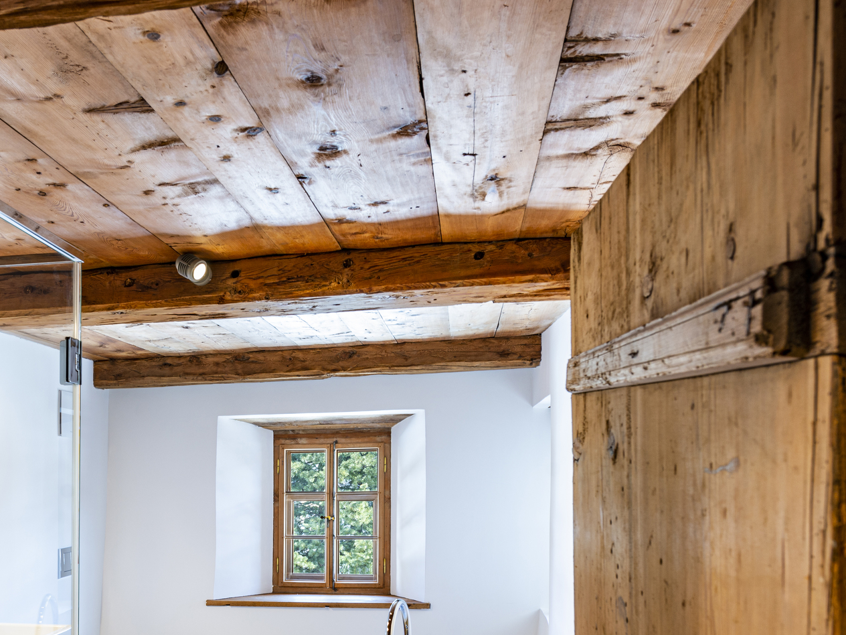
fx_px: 904
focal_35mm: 37
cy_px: 526
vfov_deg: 37.0
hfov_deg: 49.0
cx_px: 260
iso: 100
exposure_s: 1/2
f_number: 8
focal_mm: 19
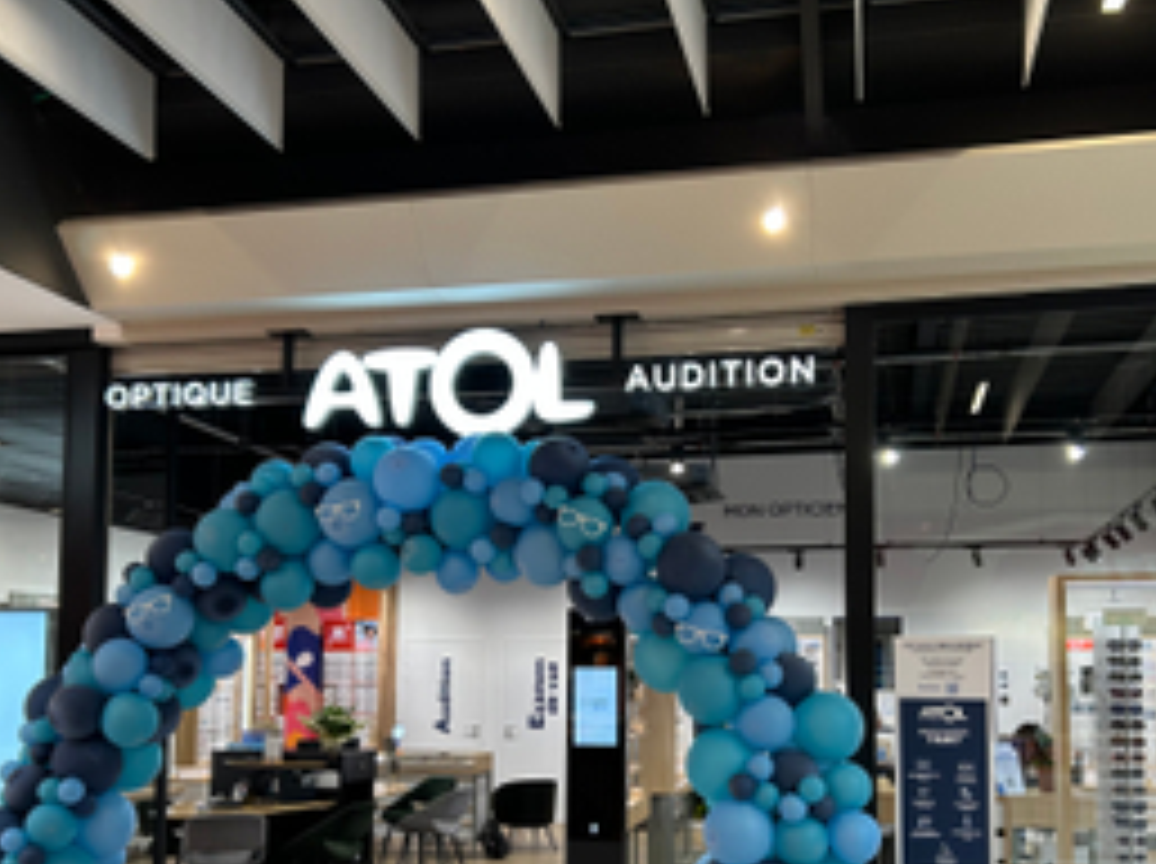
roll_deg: -0.1
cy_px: 583
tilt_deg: +4.4
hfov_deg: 49.0
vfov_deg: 37.2
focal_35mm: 38
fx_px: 1267
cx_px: 614
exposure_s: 1/100
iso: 50
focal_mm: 5.7
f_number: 1.5
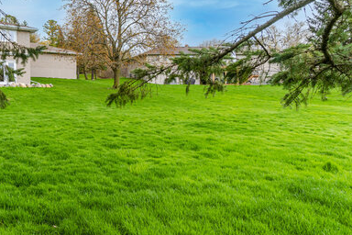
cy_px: 97
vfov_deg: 51.0
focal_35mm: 25
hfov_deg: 66.0
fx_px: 244
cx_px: 78
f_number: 7.1
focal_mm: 10
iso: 50
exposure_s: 1/80
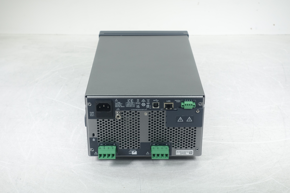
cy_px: 96
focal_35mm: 59
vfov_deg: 23.0
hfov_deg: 33.9
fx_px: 475
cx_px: 145
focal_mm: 21.79
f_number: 4
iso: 125
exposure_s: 1/125
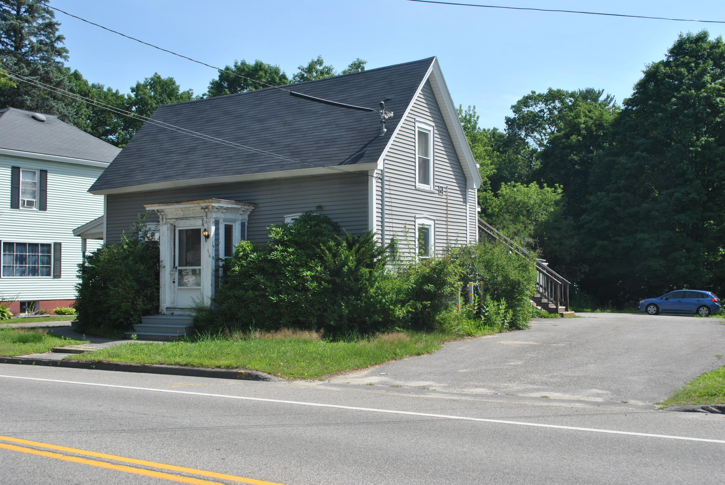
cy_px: 242
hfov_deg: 49.5
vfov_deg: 34.3
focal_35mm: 39
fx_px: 786
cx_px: 362
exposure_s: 1/250
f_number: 8
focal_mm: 26
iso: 100
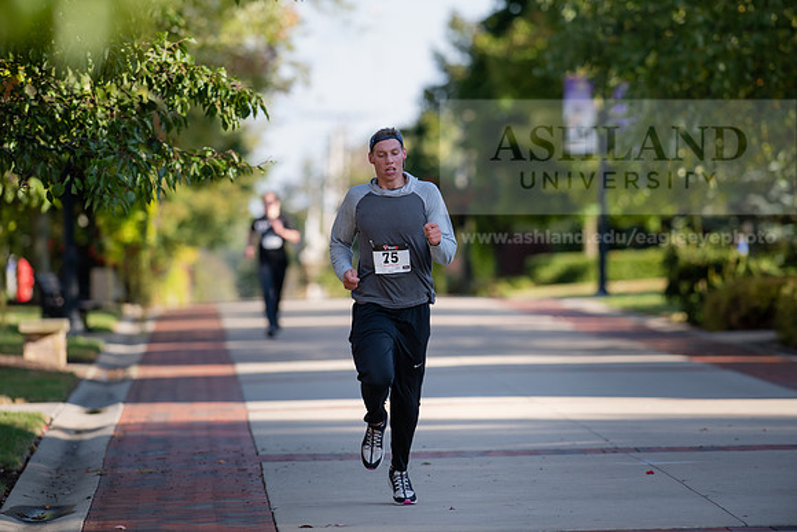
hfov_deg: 6.9
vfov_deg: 4.6
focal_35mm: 300
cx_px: 398
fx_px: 6643
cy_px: 266
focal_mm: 300
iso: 200
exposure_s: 1/640
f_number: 4
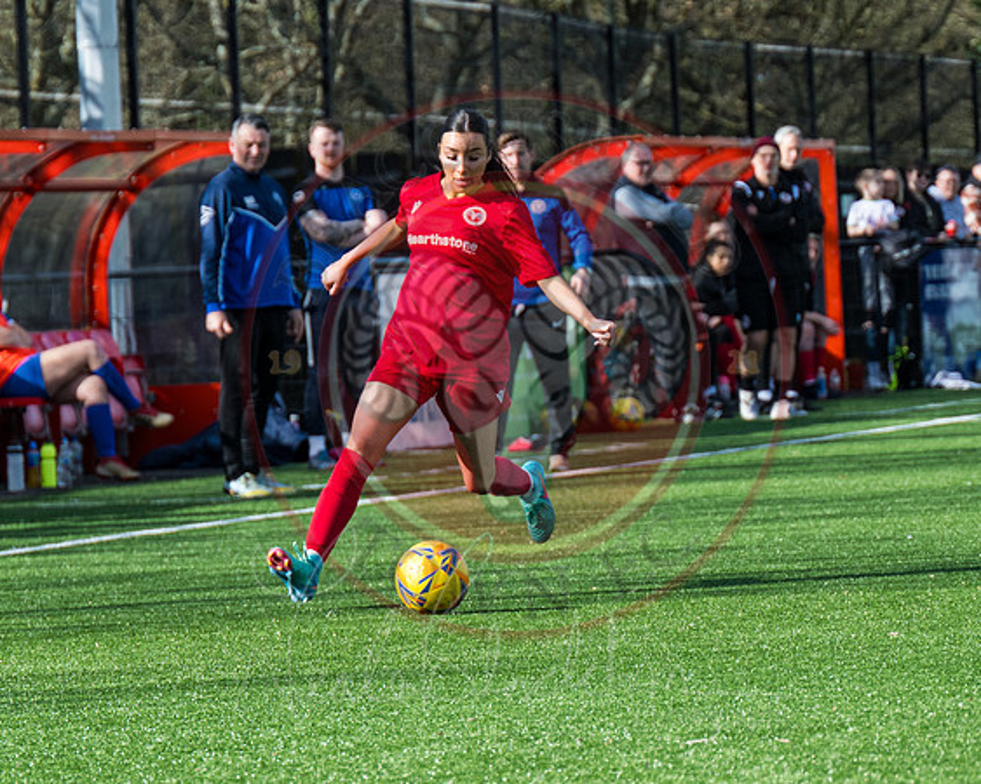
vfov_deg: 4.9
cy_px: 253
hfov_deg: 6.2
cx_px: 471
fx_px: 9107
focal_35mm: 314
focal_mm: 120
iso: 200
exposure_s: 1/2000
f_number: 4
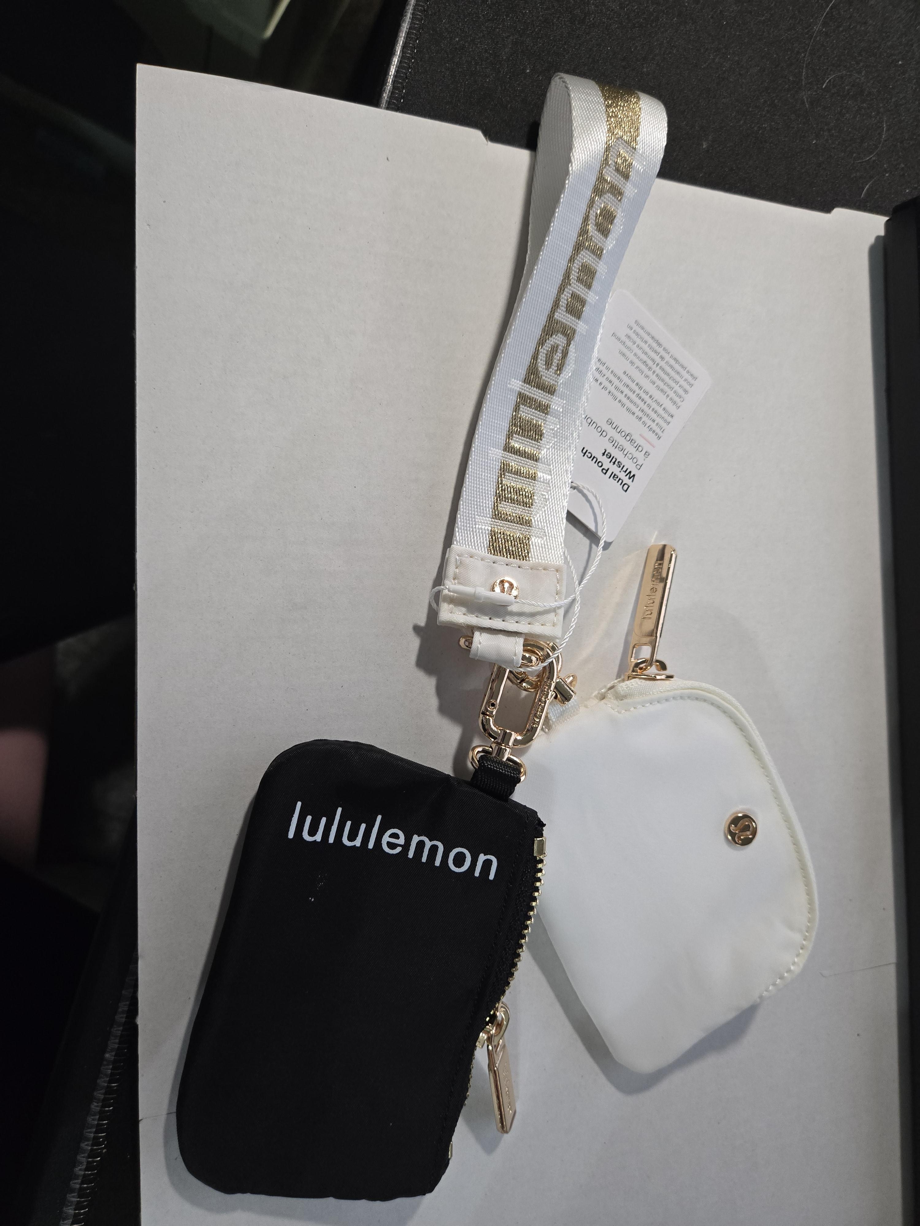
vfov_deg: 73.9
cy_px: 613
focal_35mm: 23
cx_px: 460
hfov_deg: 58.9
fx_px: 815
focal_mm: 5.4
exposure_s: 1/120
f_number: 1.8
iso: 400
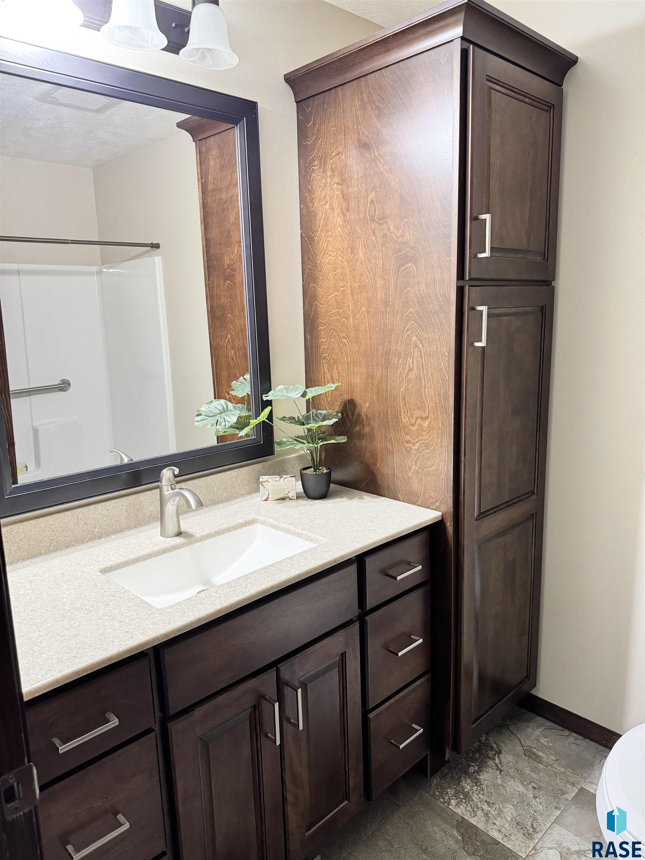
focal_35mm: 24
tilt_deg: -11.1
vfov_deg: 71.6
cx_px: 322
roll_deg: +1.7
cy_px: 430
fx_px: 596
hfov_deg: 56.8
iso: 320
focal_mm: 6.76
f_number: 1.78
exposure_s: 1/60
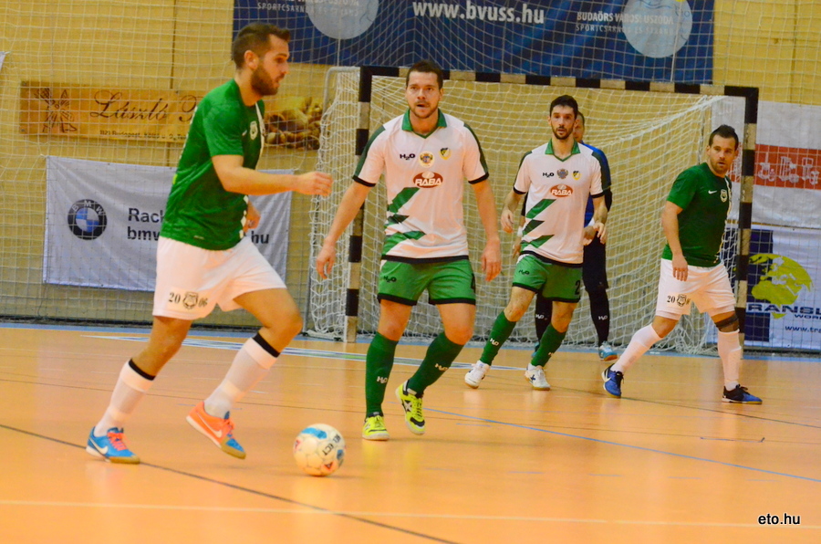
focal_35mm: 218
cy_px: 272
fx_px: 4950
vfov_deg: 6.3
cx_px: 410
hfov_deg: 9.5
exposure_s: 1/1000
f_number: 4.8
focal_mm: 145
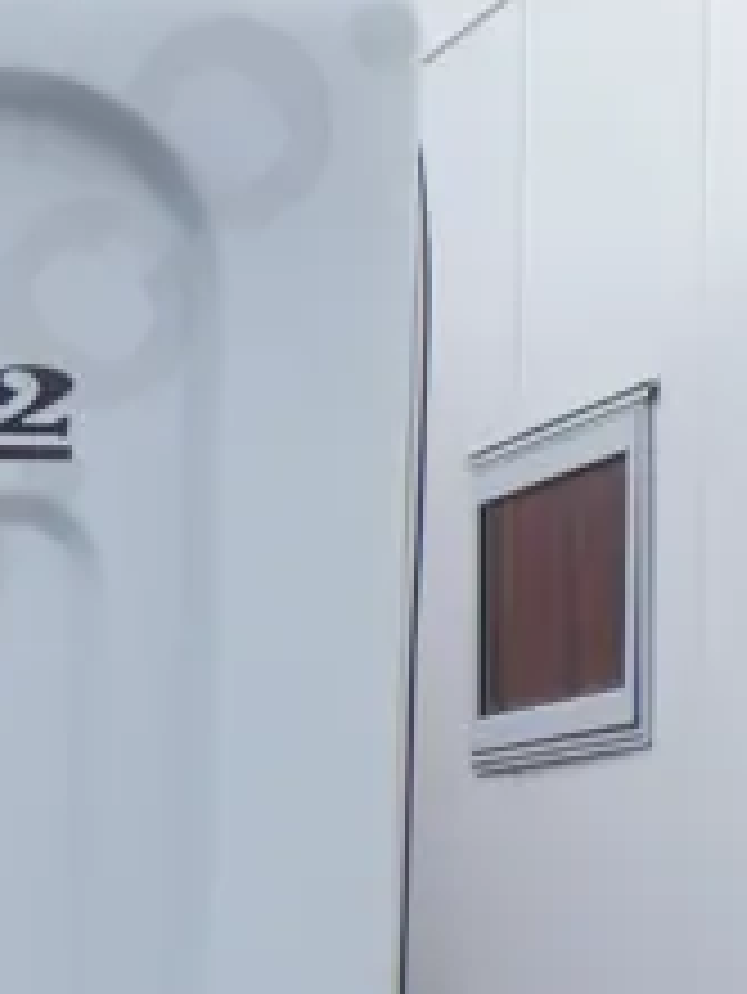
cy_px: 1453
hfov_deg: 6.7
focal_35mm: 213
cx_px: -776
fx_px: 6123
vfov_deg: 9.1
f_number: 8
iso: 200
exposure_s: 1/200
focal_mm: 23
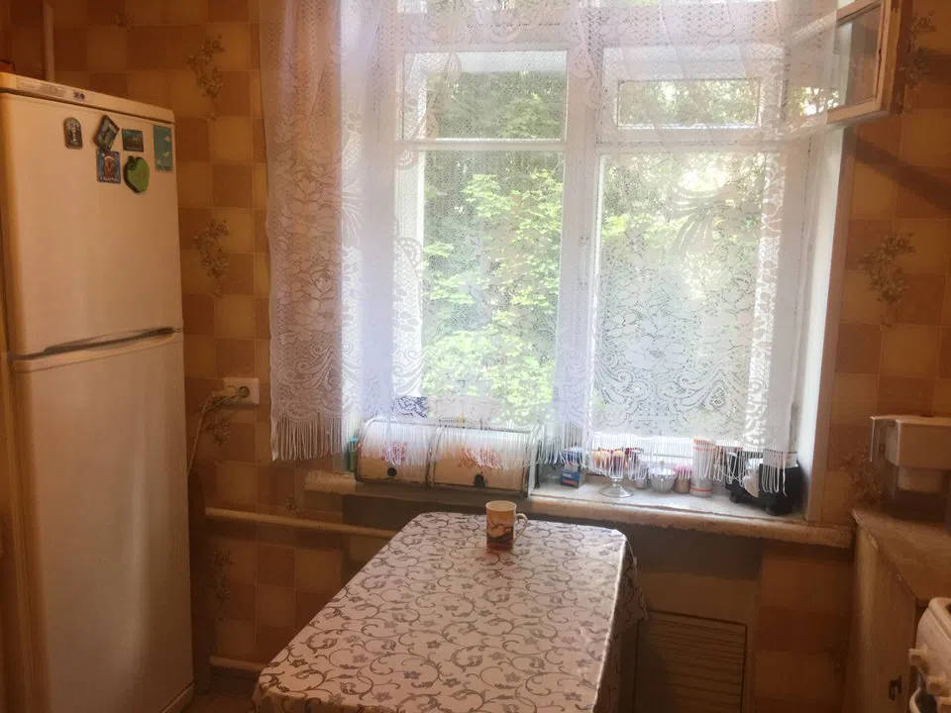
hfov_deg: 61.7
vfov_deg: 48.2
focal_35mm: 29
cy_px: 356
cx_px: 476
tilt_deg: -8.7
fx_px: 797
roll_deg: -3.1
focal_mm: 4.15
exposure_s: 1/33
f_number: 2.2
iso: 40
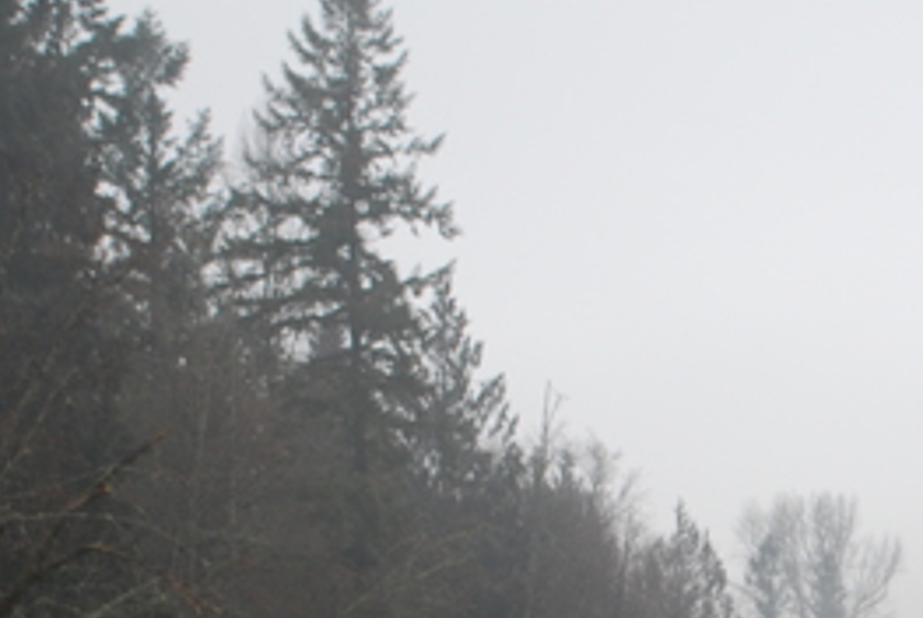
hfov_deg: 13.7
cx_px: 1084
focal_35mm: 146
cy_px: 683
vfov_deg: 9.3
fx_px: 3747
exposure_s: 1/160
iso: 250
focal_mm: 32
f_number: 4.2
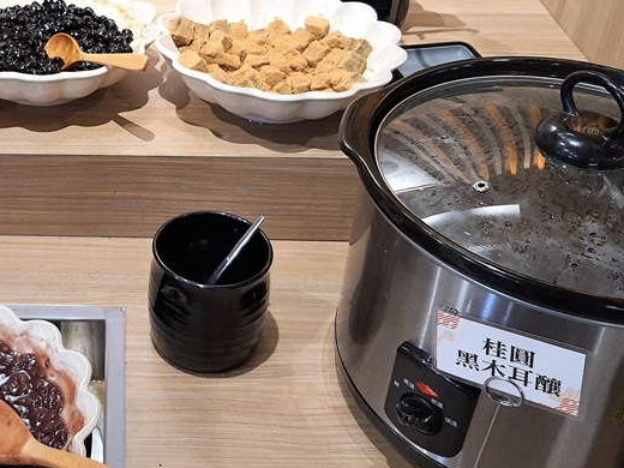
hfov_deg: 36.4
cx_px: 94
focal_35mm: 50
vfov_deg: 29.0
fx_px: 901
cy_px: 164
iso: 250
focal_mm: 4.32
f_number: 1.7
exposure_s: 1/60
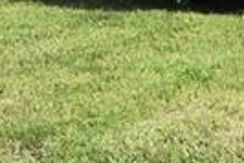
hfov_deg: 7.0
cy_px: -350
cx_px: 824
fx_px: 1723
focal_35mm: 254
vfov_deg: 5.1
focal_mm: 22
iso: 100
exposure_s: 1/200
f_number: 9
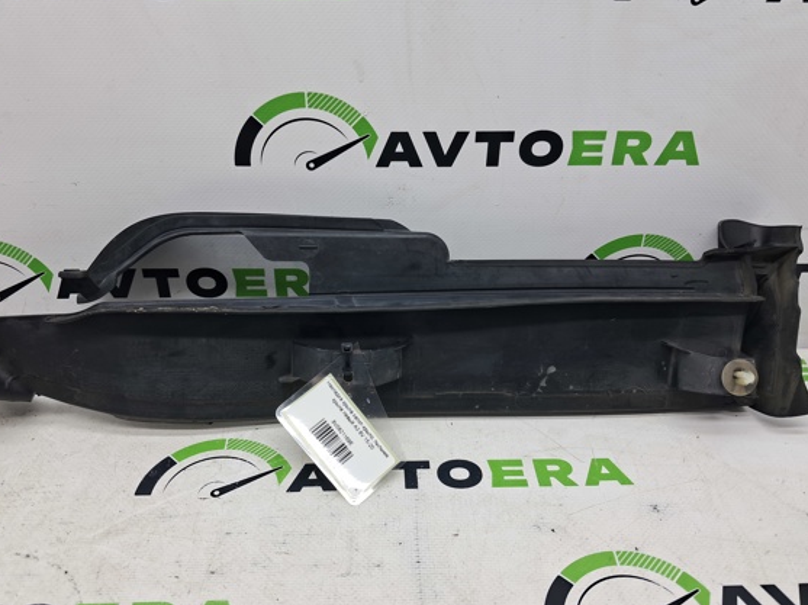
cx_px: 399
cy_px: 324
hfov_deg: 58.4
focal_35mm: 31
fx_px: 723
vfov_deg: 45.4
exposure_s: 1/50
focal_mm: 4
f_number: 1.8
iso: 50
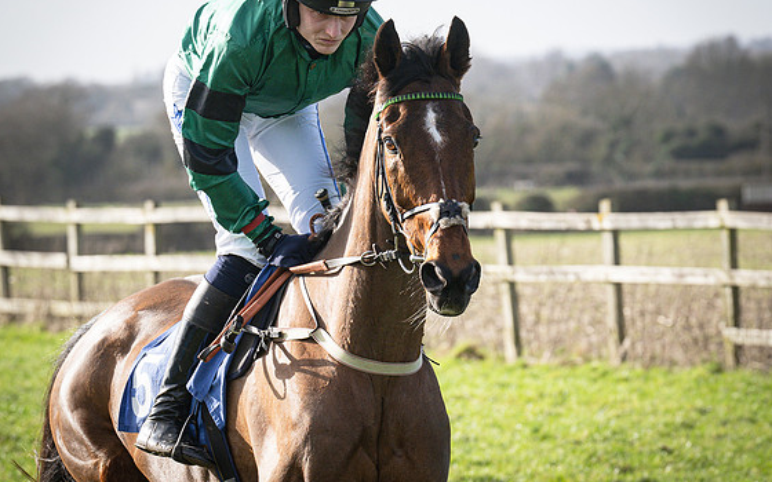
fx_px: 6080
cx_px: 583
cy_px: 167
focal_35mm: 289
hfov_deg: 7.3
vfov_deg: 4.5
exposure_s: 1/1000
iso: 400
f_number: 5
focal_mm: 125
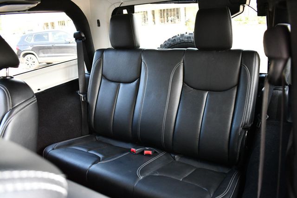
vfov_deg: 47.9
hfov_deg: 67.4
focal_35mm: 27
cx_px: 148
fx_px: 223
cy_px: 99
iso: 2800
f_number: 3.5
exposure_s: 1/125
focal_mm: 18
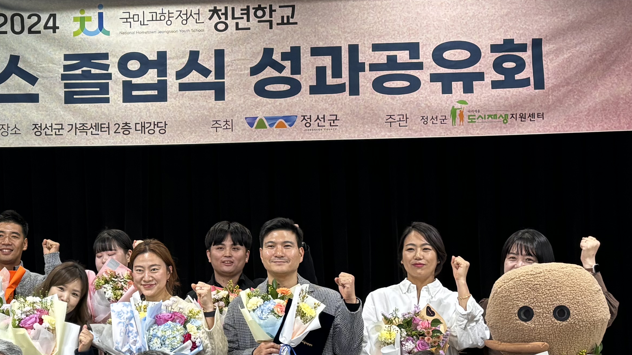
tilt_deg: +2.8
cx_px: 98
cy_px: 224
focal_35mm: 69
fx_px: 1156
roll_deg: +0.8
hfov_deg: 29.6
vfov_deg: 17.5
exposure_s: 1/60
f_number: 1.6
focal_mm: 5.96
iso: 160
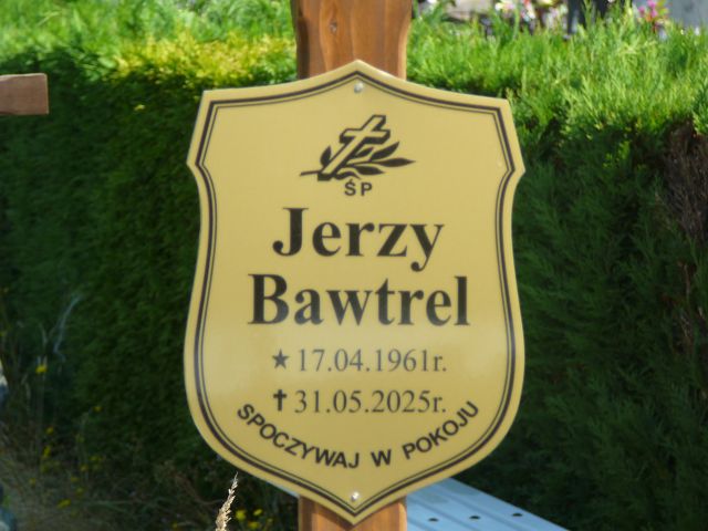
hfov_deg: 12.3
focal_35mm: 161
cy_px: 266
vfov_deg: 9.2
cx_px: 354
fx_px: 3293
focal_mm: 23.9
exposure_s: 1/250
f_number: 4
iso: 80
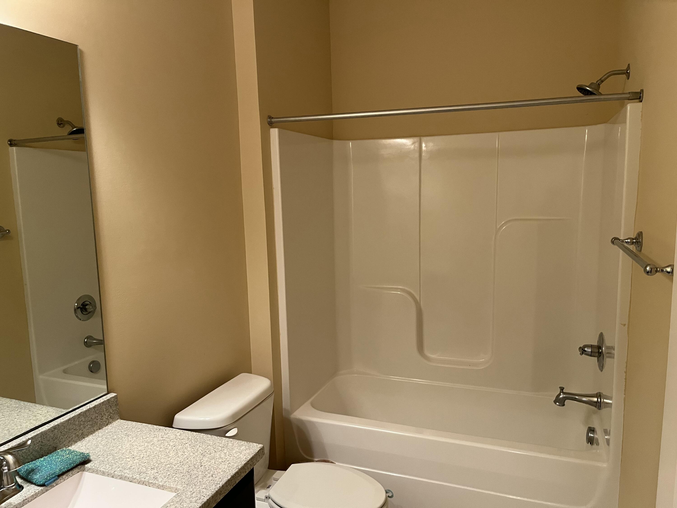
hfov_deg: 67.3
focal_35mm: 26
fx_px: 508
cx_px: 338
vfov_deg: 53.1
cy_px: 254
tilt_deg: -7.8
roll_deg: +1.9
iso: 250
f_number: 1.6
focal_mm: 5.1
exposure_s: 1/60
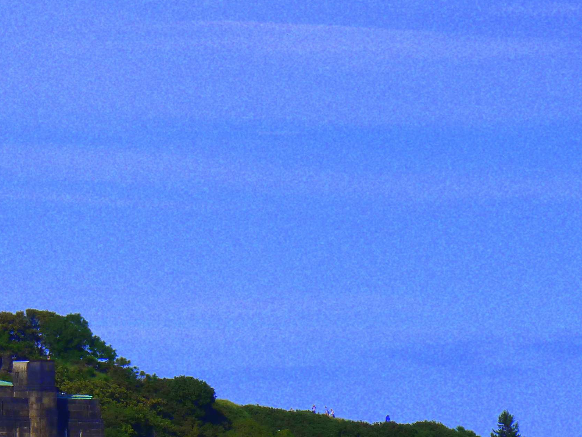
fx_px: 6204
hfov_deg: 5.4
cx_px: 20
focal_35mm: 369
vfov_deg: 4.0
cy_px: 335
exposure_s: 1/500
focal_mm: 32.6
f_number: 5.4
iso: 100
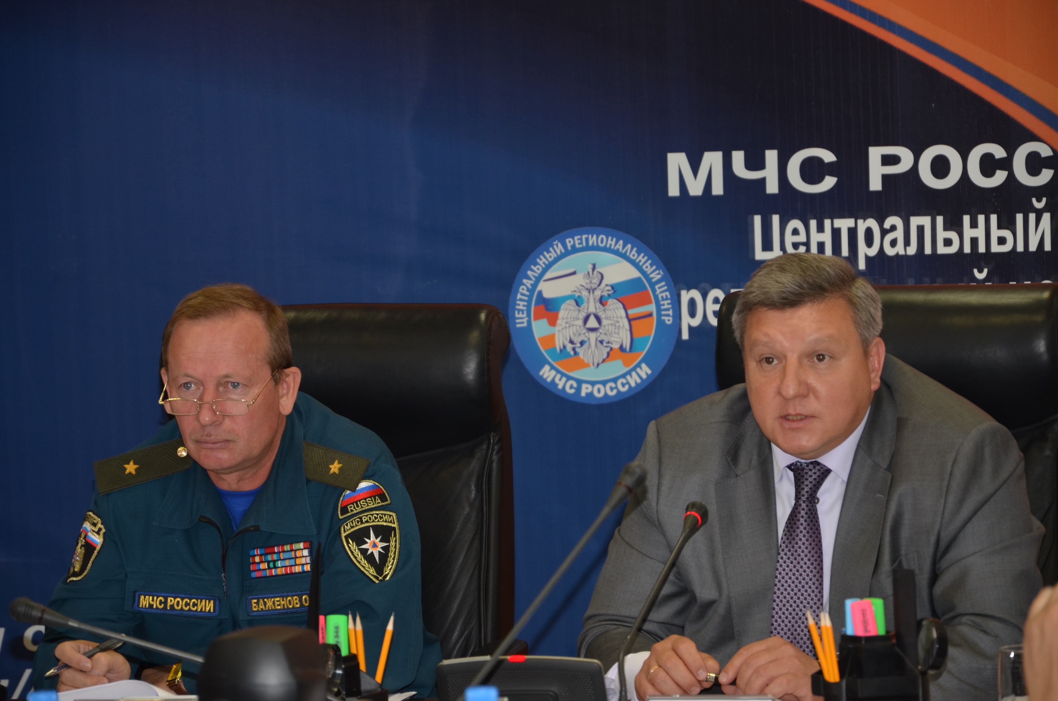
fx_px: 4619
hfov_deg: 13.1
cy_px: 350
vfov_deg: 8.7
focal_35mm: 158
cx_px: 529
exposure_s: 1/60
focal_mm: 105
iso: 400
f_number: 5.6
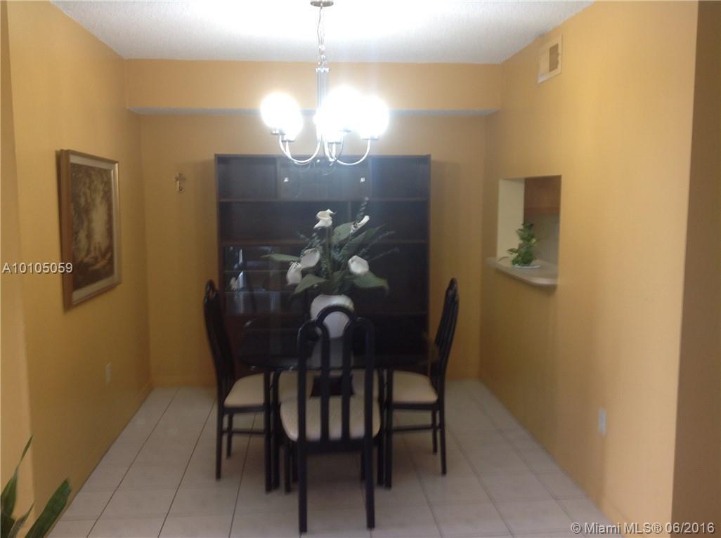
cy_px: 269
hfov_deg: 52.7
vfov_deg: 40.6
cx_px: 360
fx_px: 728
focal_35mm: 35
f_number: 2.4
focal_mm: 4.28
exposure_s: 1/15
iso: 64
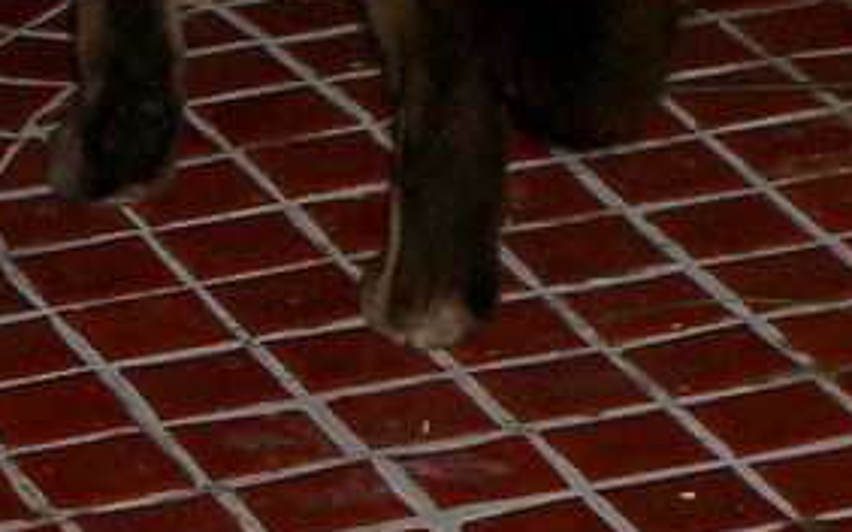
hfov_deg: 6.7
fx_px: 7265
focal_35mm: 313
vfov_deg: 4.2
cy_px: 133
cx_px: 586
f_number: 4.8
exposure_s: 1/40
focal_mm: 17.4
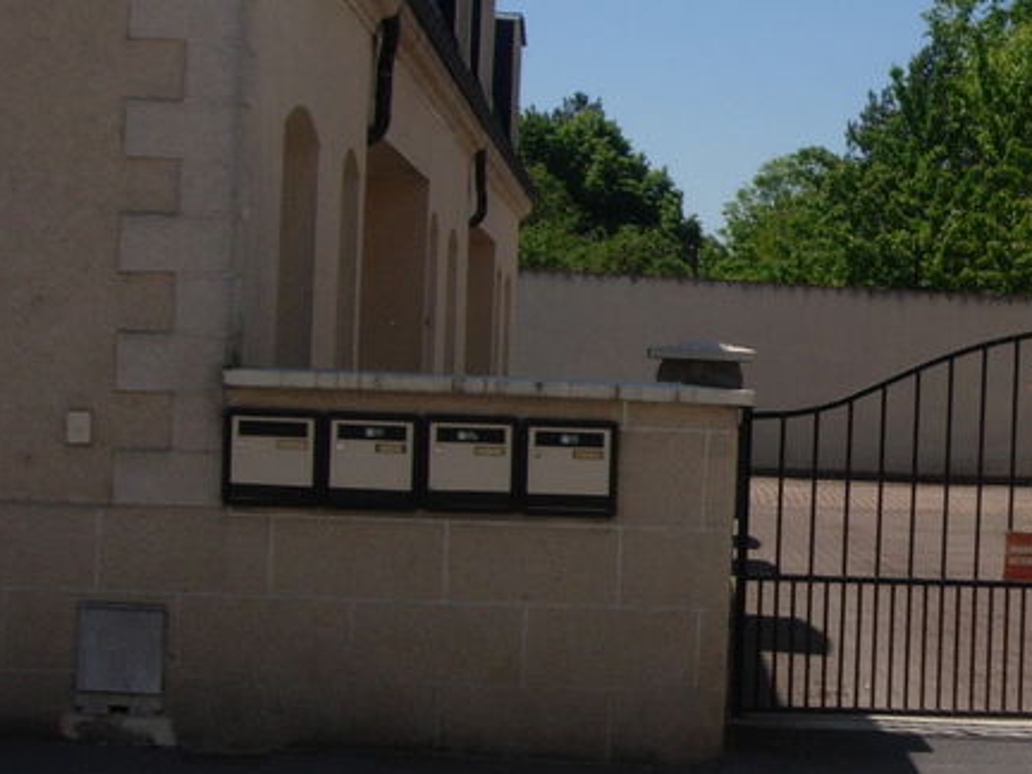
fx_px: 2624
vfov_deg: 16.8
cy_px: 494
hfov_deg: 21.2
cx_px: 1111
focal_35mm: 88
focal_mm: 7.8
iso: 79
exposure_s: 1/1218
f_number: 4.8
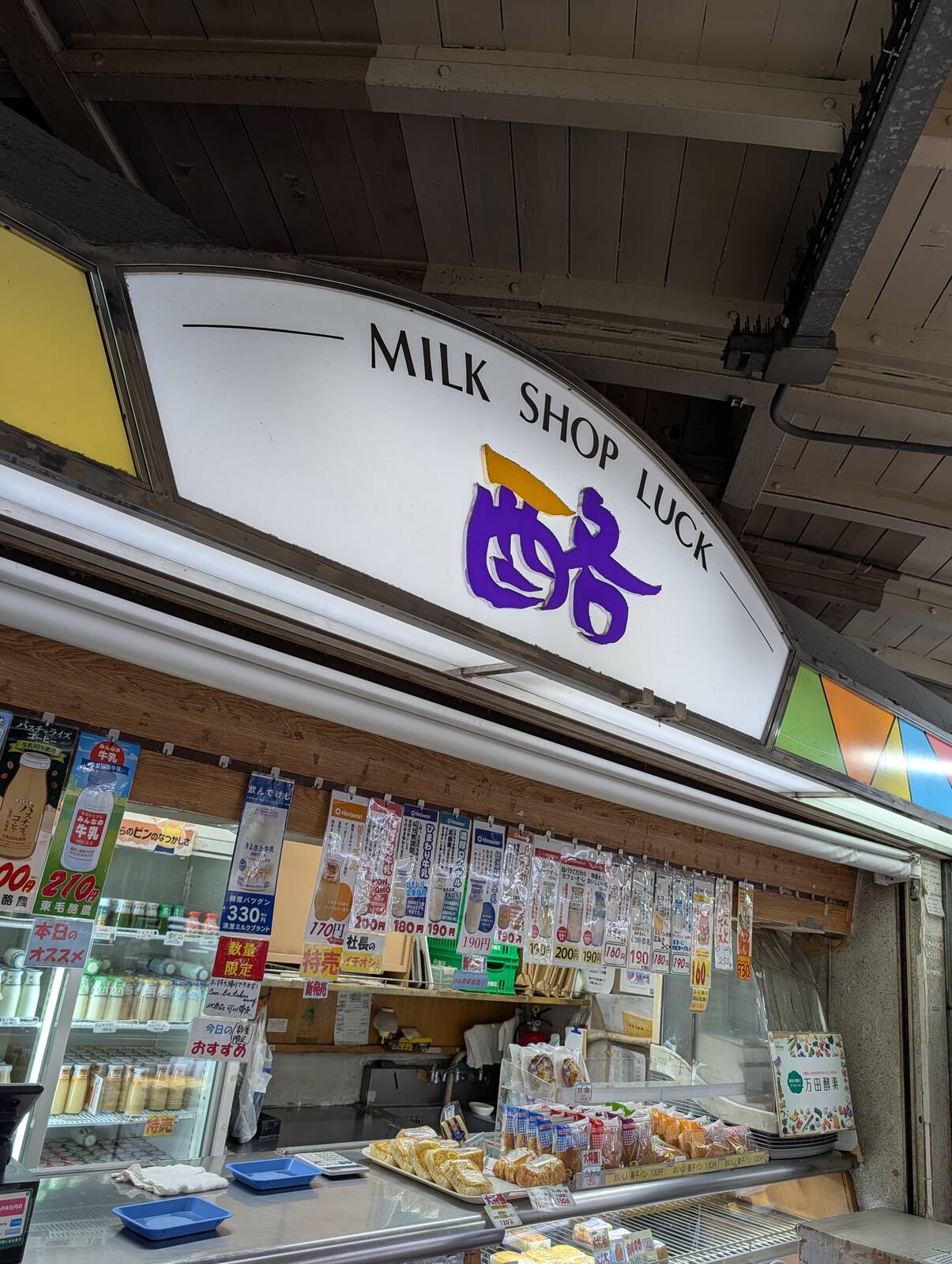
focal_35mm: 24
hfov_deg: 56.9
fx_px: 878
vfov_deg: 71.5
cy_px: 632
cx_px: 476
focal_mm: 6.9
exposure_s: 1/100
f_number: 1.68
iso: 52
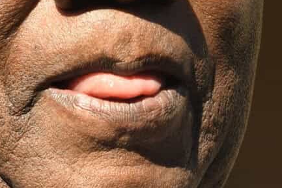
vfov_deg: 3.0
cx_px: 132
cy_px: 80
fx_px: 3581
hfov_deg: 4.5
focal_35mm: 457
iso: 500
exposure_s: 1/800
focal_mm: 110
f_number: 7.1
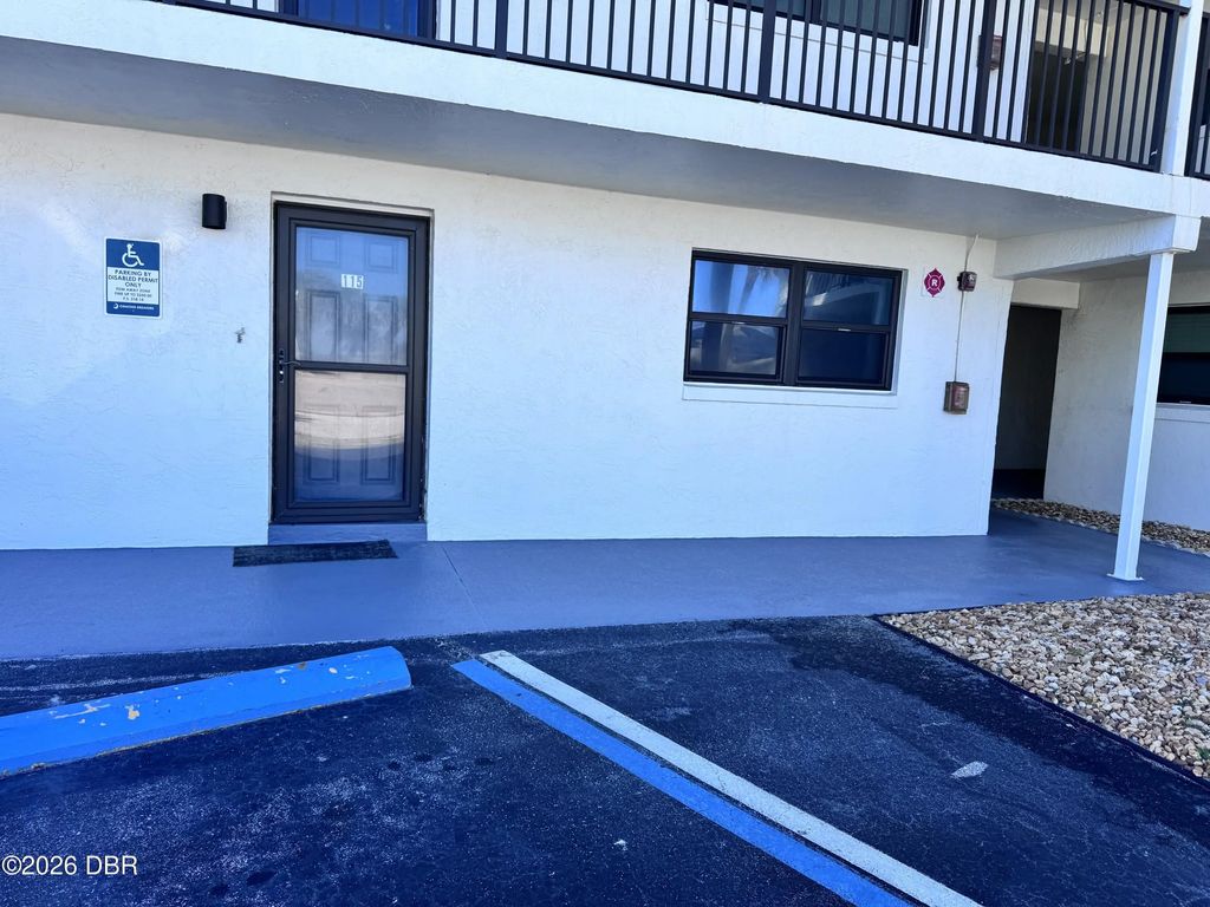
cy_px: 454
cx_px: 605
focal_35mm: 24
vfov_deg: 56.8
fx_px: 839
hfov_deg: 71.6
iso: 80
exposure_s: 1/1010
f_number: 1.78
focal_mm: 6.76
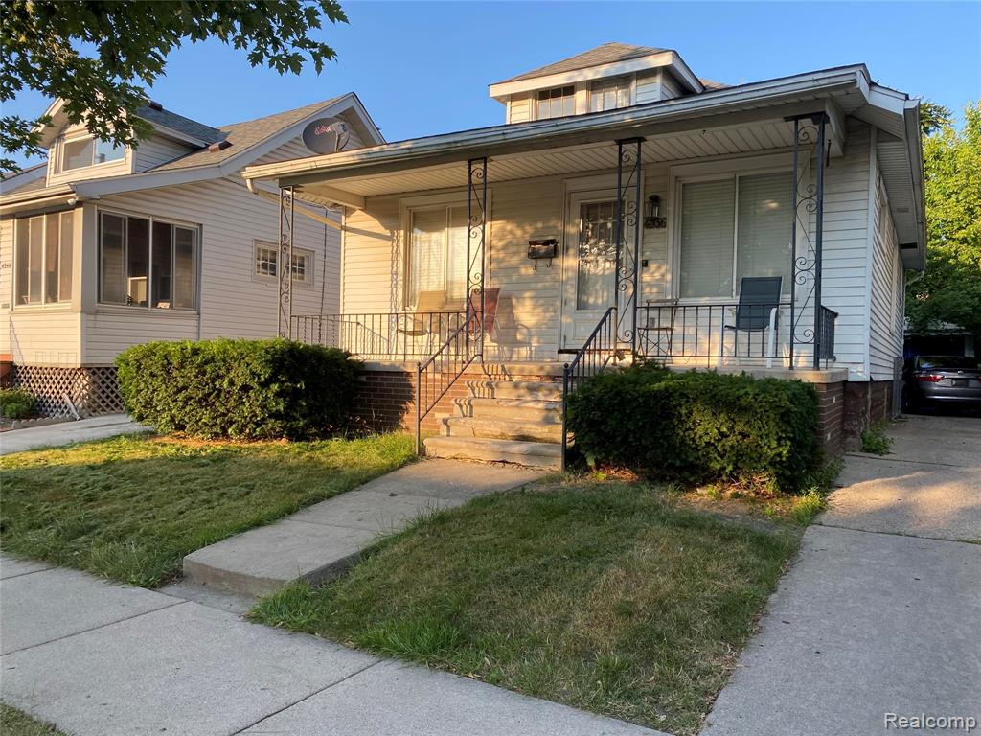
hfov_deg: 67.3
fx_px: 737
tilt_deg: -1.3
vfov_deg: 53.1
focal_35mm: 26
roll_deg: -2.6
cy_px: 368
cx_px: 490
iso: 32
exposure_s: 1/557
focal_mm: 4.25
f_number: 1.8
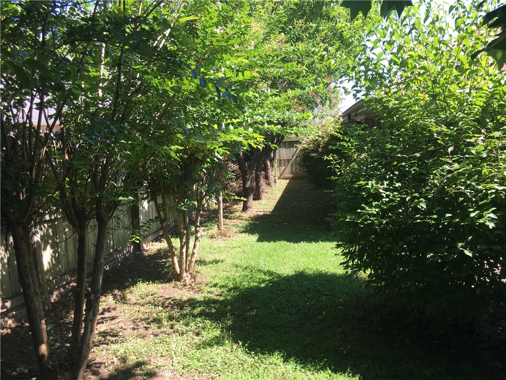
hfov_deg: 61.7
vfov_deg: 48.2
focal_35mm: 29
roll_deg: +1.1
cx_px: 253
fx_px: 424
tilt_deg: -6.6
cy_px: 190
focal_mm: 4.15
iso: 25
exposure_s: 1/242
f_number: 2.2
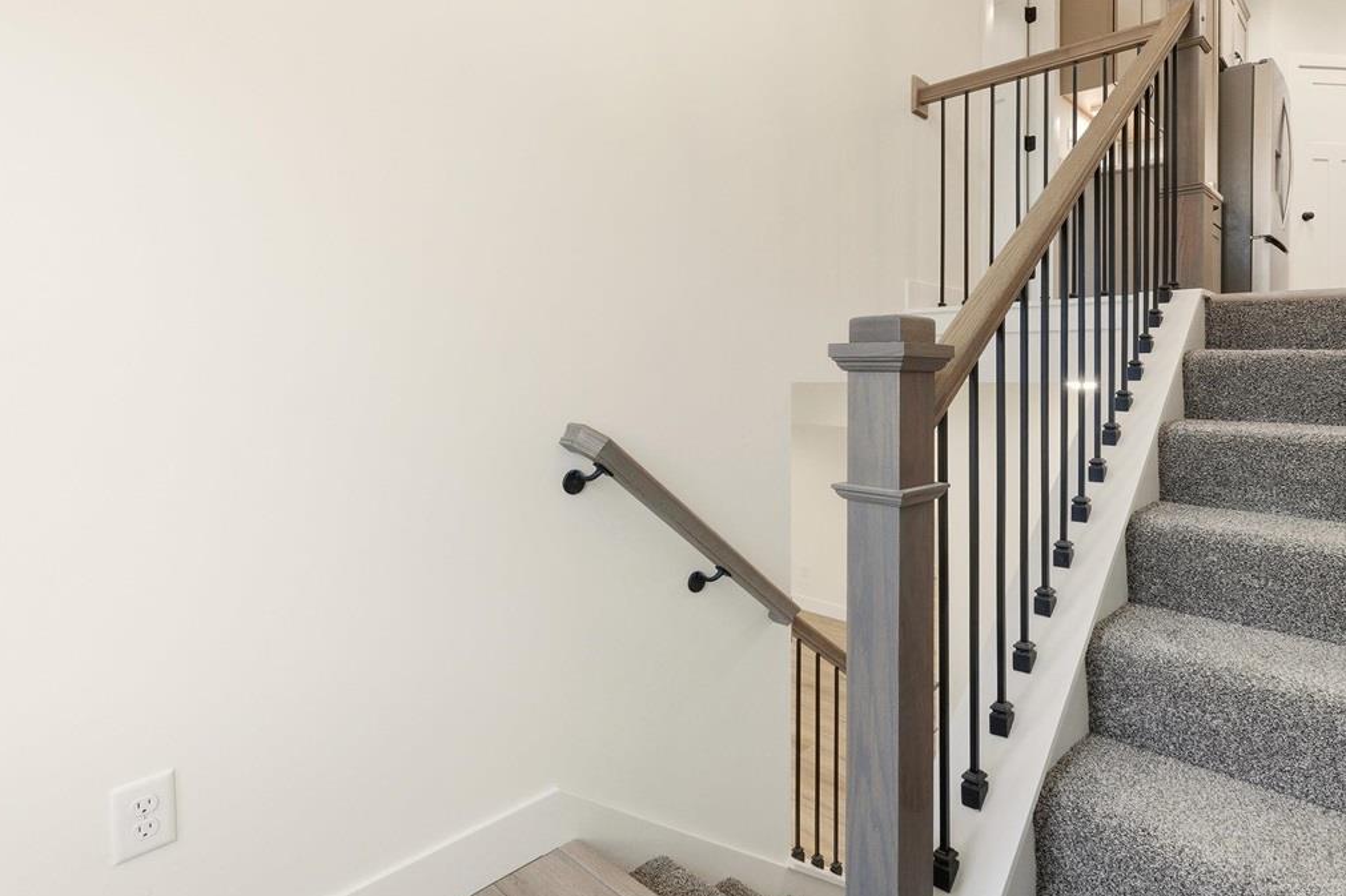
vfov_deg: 64.0
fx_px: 710
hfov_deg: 85.7
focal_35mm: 19
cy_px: 365
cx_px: 816
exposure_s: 1/250
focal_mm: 10
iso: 400
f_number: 9
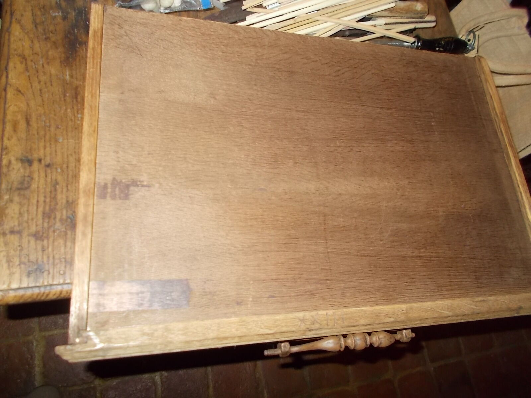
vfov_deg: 53.1
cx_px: 266
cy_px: 199
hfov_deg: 67.3
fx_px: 399
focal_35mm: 26
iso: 200
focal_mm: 4.6
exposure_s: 1/25
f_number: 3.2
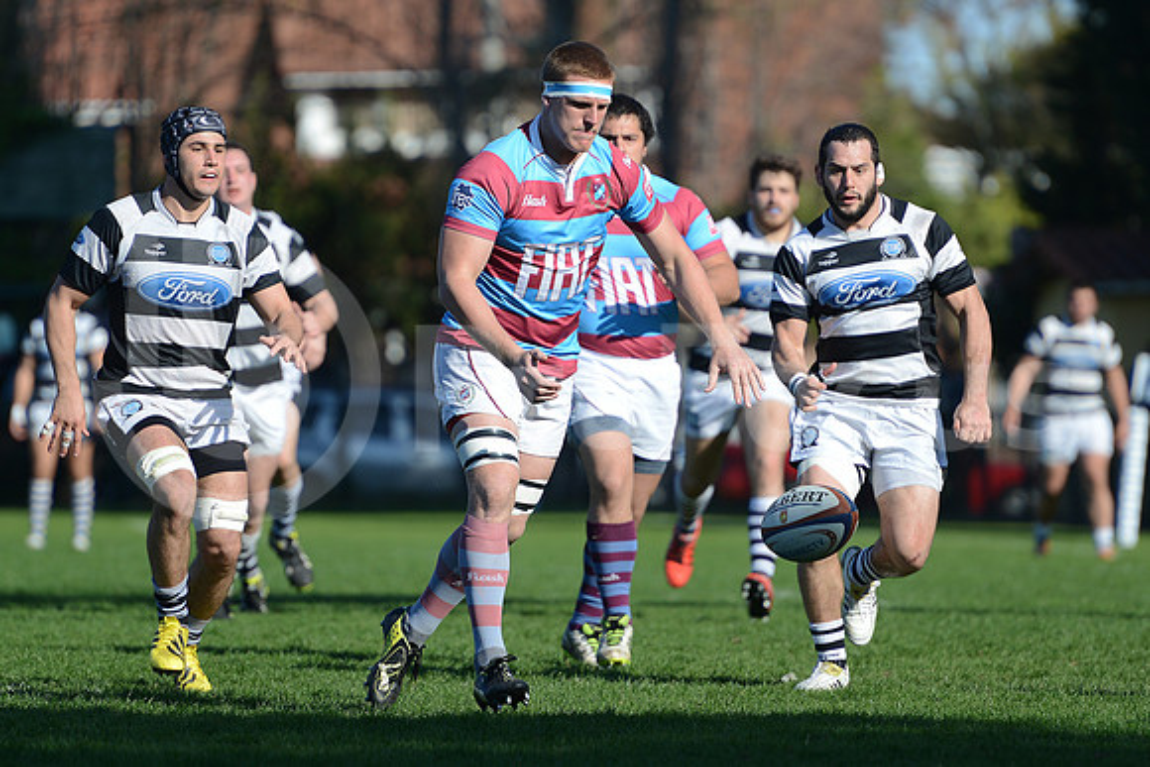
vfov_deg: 5.1
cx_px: 575
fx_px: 8627
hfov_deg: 7.6
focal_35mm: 270
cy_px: 384
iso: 320
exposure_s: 1/2000
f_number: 4
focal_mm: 270
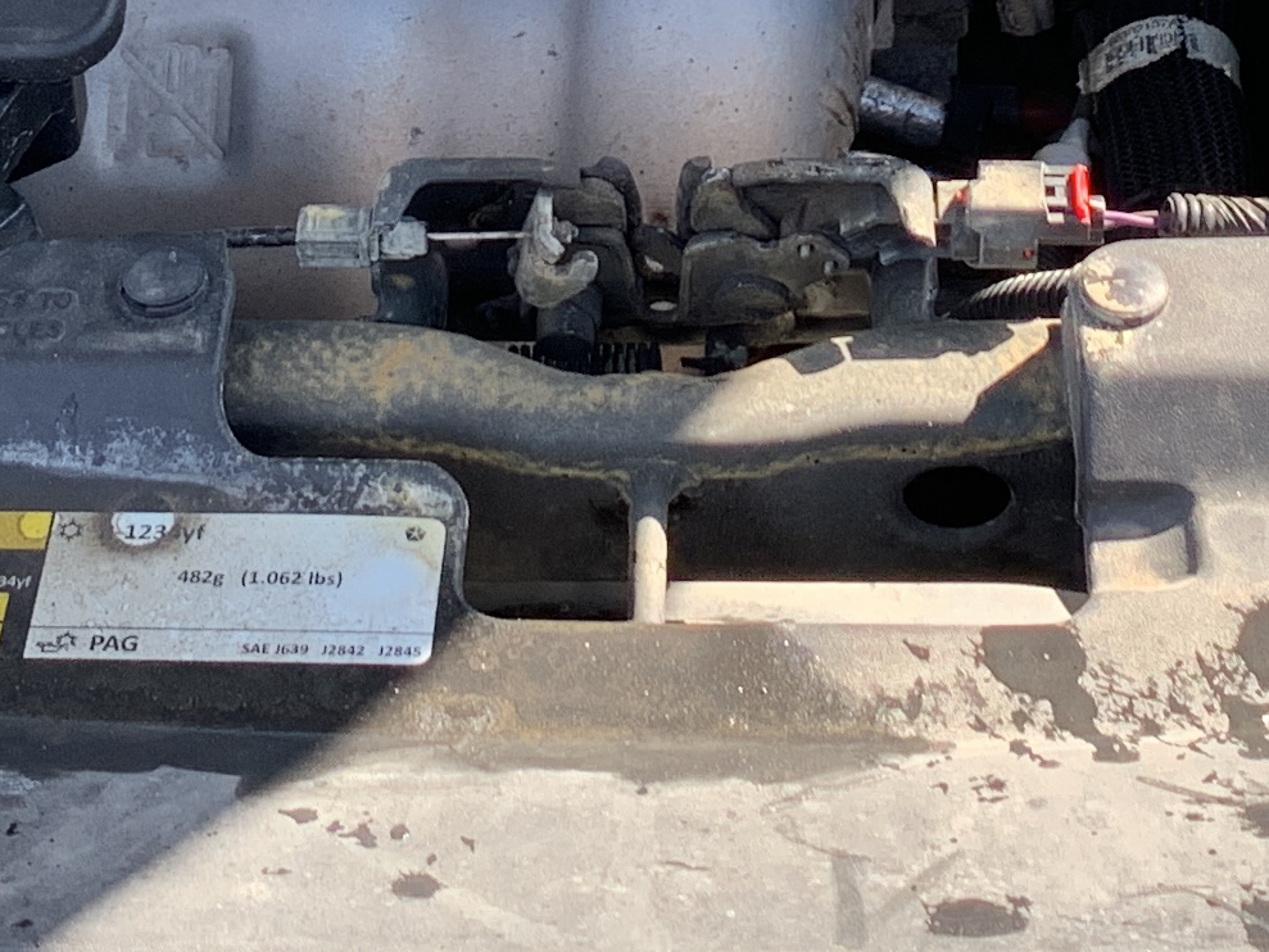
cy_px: -430
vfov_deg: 13.3
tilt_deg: -34.6
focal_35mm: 106
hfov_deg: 18.5
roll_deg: +1.5
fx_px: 3886
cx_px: 657
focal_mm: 4.25
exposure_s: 1/245
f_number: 1.8
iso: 25
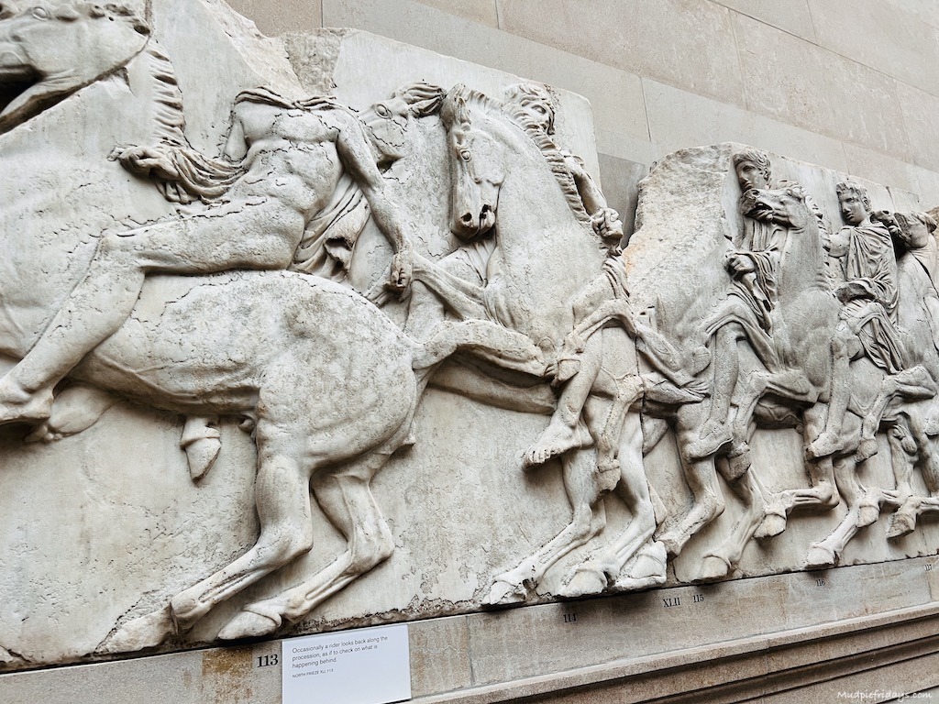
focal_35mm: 26
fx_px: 705
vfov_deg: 53.1
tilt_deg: +13.8
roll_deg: +5.1
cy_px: 352
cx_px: 470
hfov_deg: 67.3
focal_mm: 5.7
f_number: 1.5
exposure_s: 1/50
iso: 80
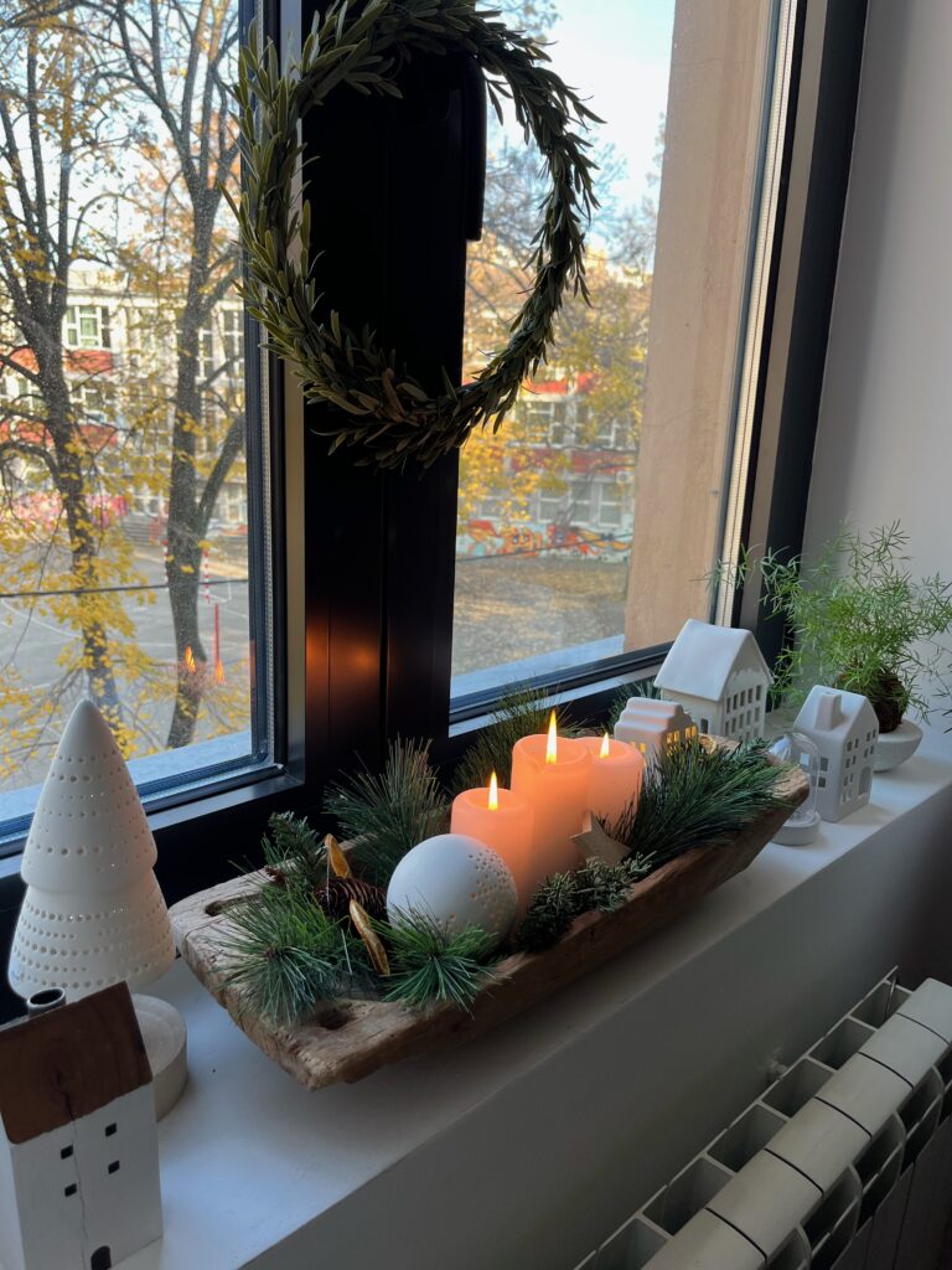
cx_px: 476
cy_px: 635
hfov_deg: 53.1
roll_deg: -1.7
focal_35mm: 26
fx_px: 953
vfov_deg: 67.3
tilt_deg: -14.9
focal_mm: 5.1
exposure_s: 1/122
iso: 64
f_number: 1.6
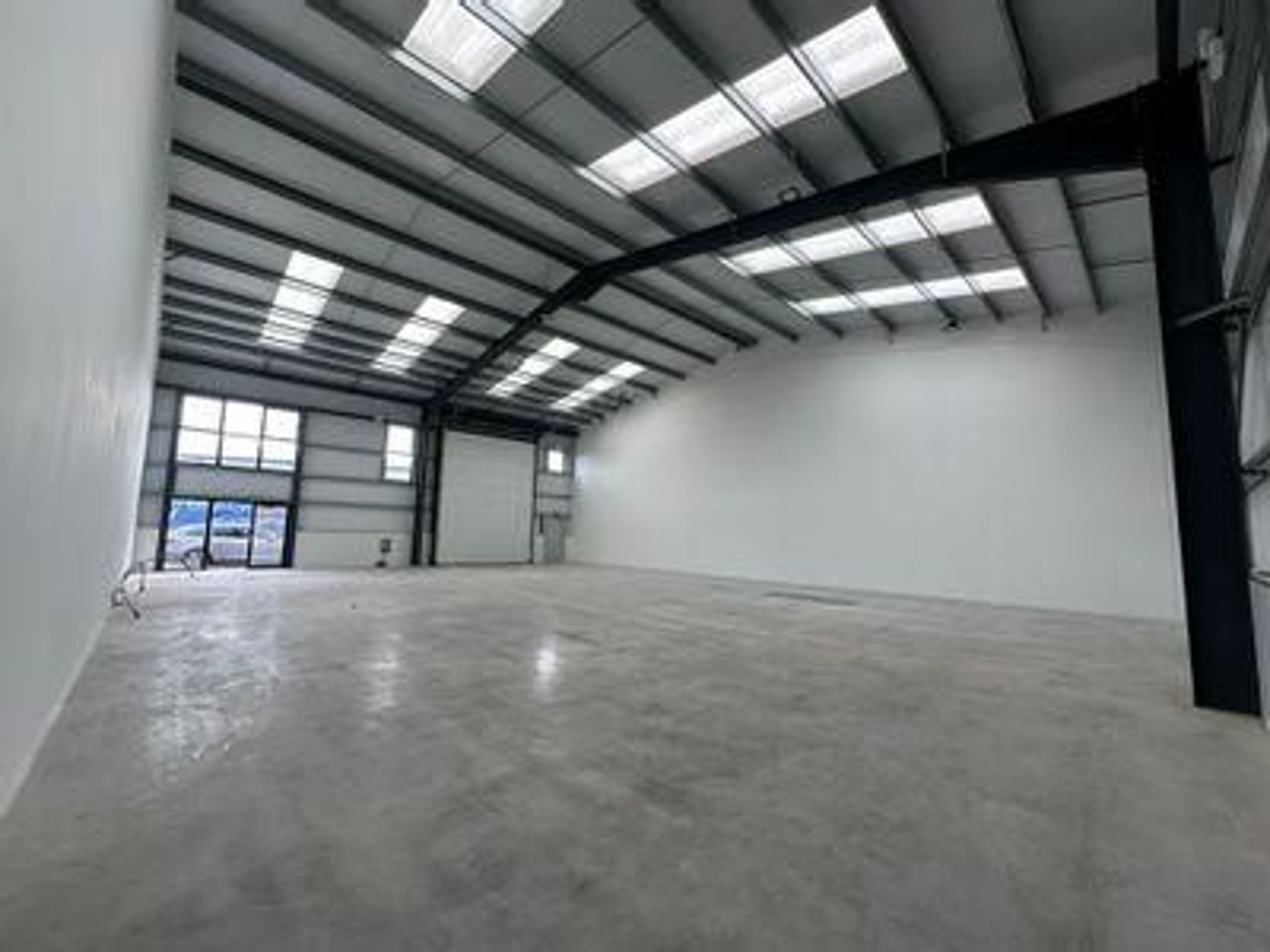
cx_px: 635
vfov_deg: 85.7
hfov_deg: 102.1
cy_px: 476
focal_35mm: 14
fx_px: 514
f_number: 2.2
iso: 64
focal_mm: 2.22
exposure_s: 1/99
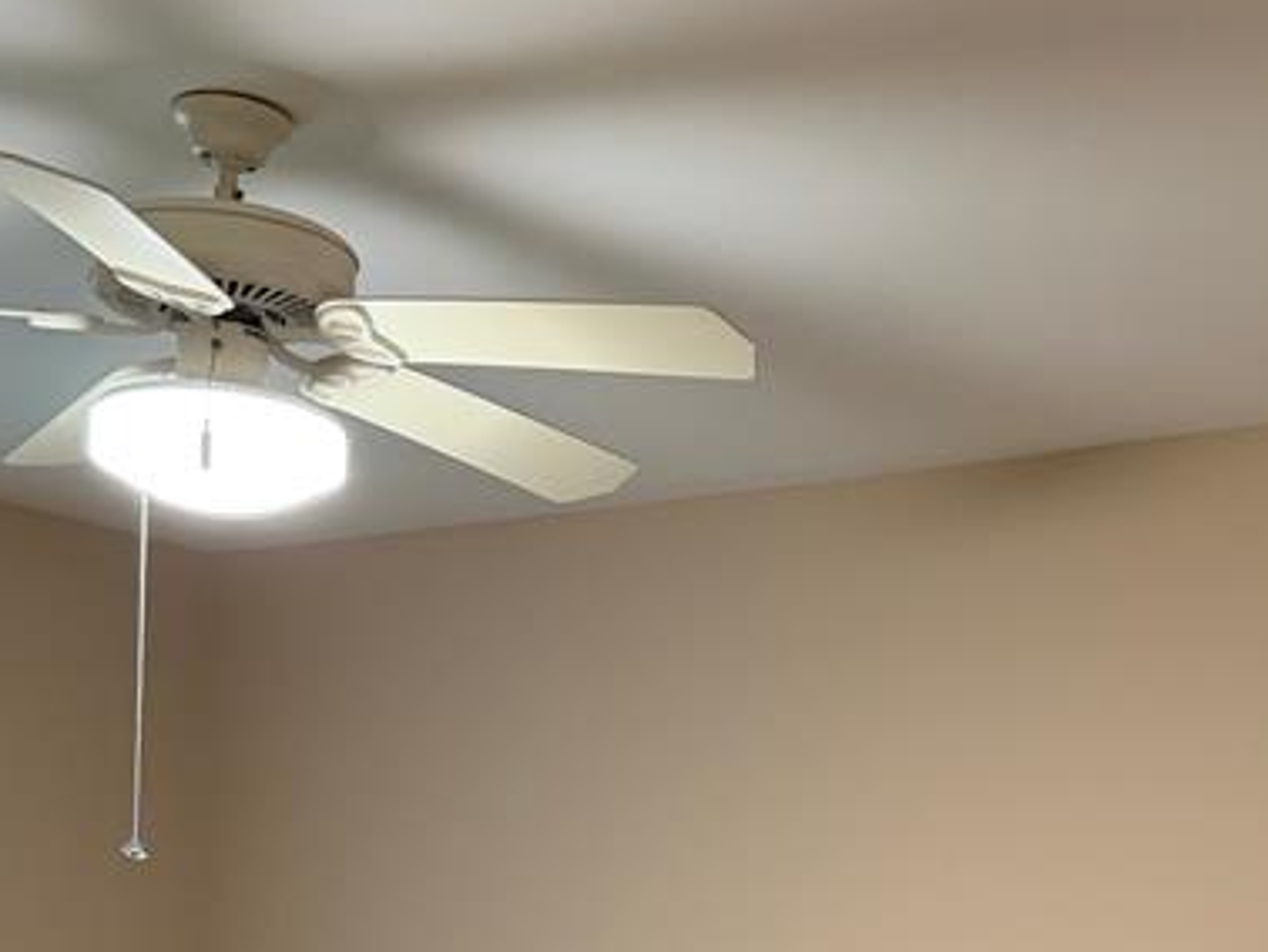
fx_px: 2382
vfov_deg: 21.5
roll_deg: -1.5
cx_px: 775
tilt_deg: -0.2
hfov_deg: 29.7
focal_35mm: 65
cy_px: 1036
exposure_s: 1/60
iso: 400
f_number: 1.78
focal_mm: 6.76
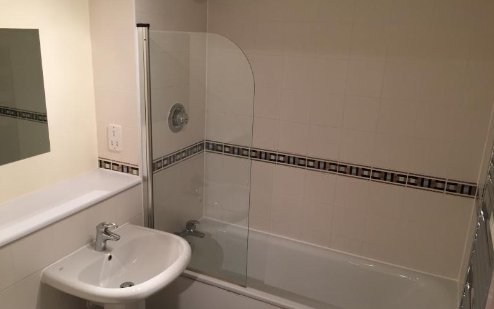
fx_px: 417
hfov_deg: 61.2
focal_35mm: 31
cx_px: 247
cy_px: 155
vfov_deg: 40.6
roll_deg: -2.0
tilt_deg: -15.1
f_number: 2.2
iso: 100
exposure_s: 1/33
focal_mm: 4.15
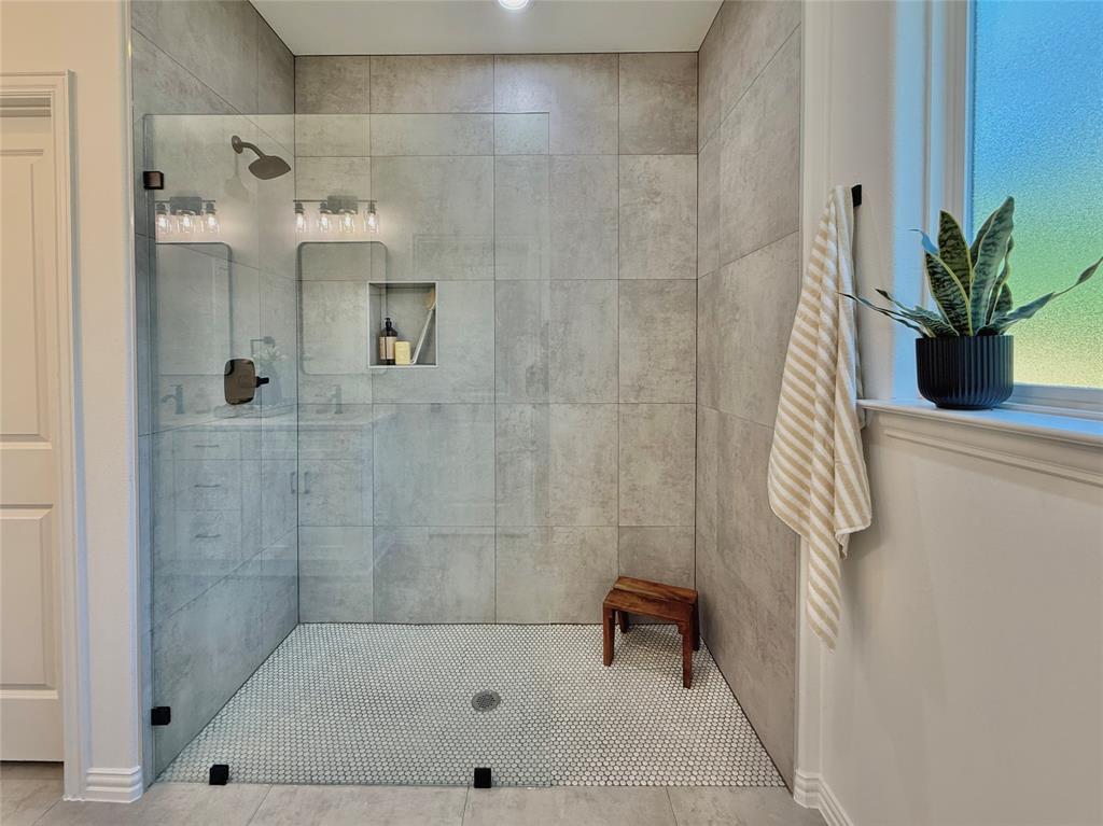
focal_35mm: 14
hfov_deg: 102.1
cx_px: 552
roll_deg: -0.1
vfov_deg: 85.6
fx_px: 446
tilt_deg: -2.3
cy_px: 413
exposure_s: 1/120
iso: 125
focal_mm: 2.22
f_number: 2.2
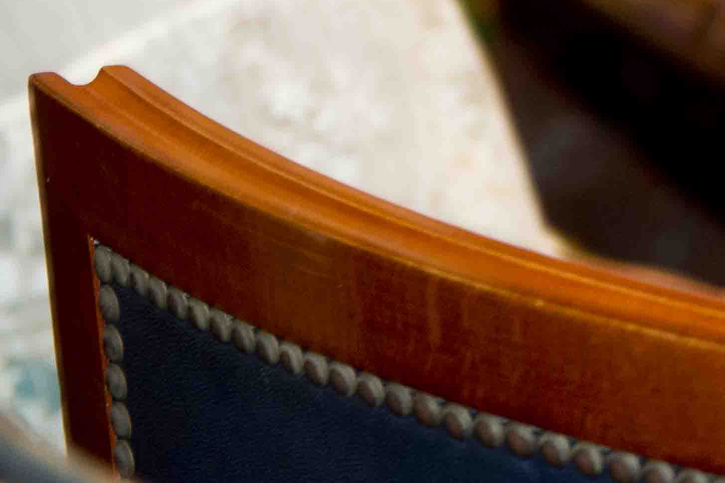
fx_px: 6303
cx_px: 1807
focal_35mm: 313
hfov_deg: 6.3
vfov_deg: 4.3
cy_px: -615
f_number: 4
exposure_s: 1/50
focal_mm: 62
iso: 800
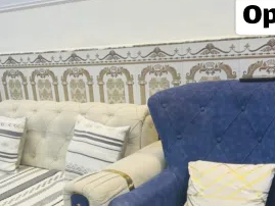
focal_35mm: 57
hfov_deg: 33.3
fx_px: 453
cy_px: 182
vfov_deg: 25.0
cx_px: 82
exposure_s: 1/121
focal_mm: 6.76
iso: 160
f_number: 1.78
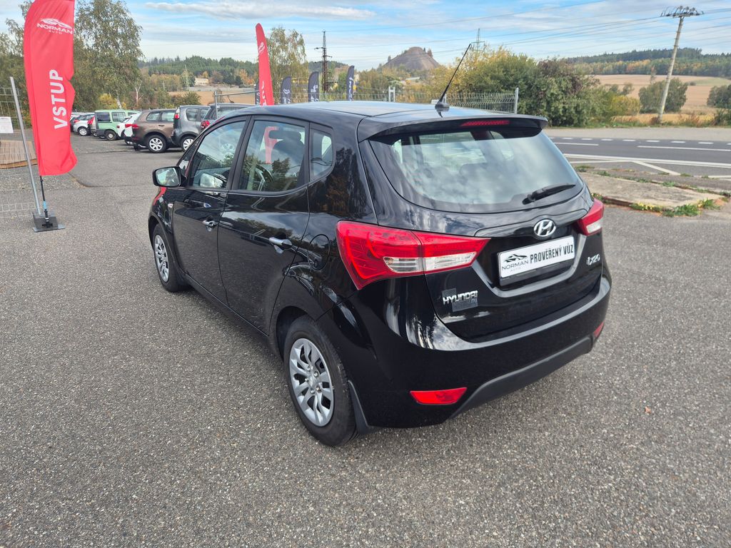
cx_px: 366
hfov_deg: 73.9
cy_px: 274
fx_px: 486
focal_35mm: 23
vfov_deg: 58.9
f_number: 1.8
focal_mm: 5.4
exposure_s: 1/614
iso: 25
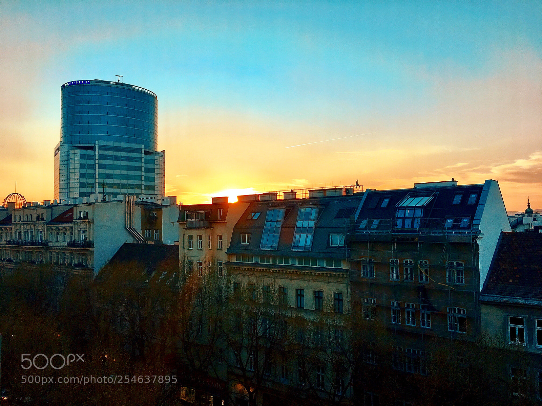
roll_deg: +0.7
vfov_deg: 48.2
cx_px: 271
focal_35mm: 29
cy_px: 203
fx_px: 454
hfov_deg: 61.7
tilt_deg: +3.2
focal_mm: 4.15
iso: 25
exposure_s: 1/538
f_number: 2.2
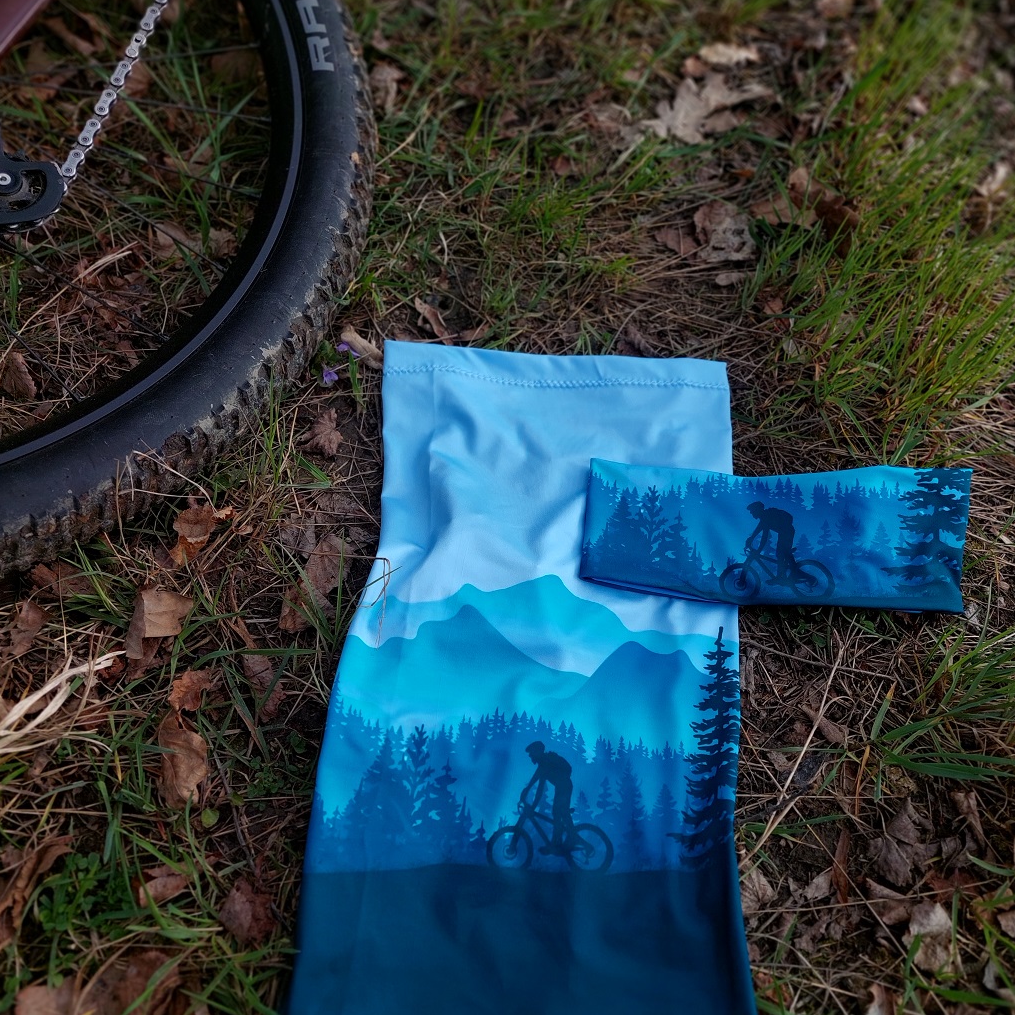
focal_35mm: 29
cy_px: 515
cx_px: 518
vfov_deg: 55.6
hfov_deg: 55.6
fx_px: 962
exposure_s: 1/910
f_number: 1.8
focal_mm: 5.23
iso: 40
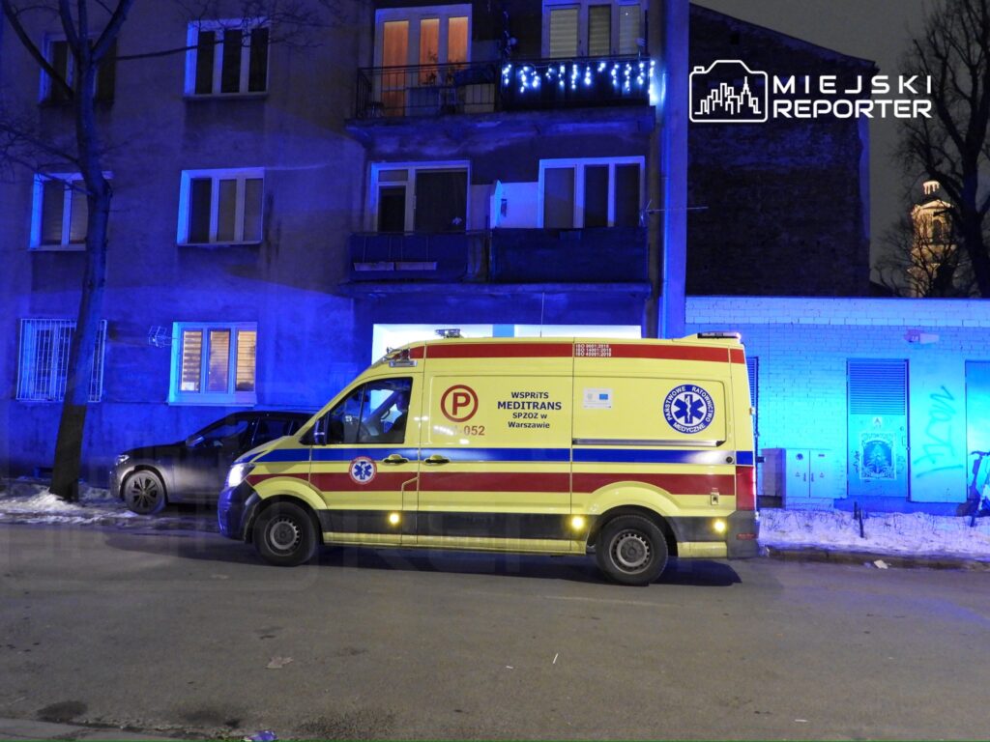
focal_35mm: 28
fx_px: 801
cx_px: 495
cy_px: 371
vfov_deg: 49.7
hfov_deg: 63.4
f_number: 2.8
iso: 800
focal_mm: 5
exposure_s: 1/5
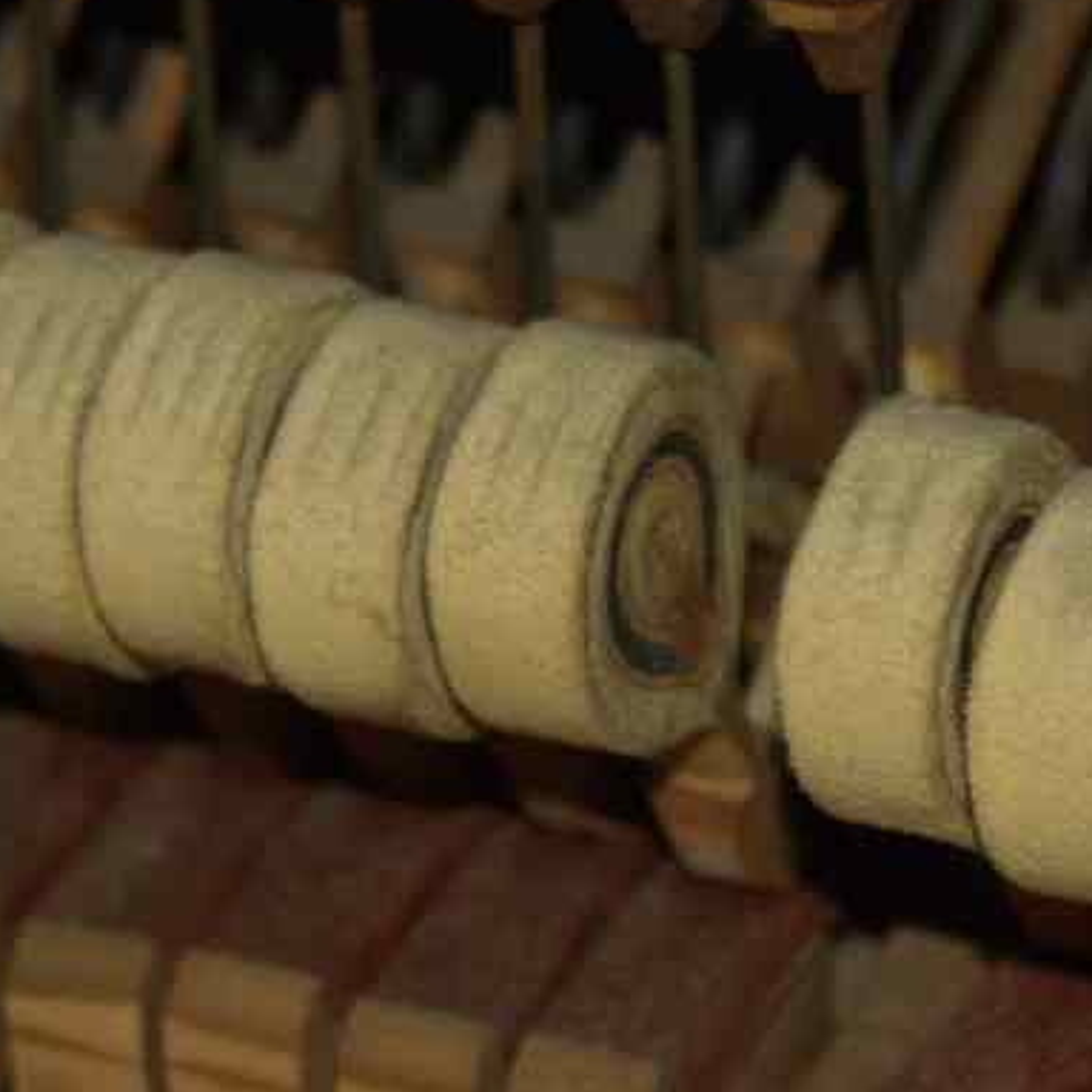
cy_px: 614
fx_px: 7678
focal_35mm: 215
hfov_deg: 8.1
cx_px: 653
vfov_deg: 8.1
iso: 100
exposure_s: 1/90
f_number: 4.5
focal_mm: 63
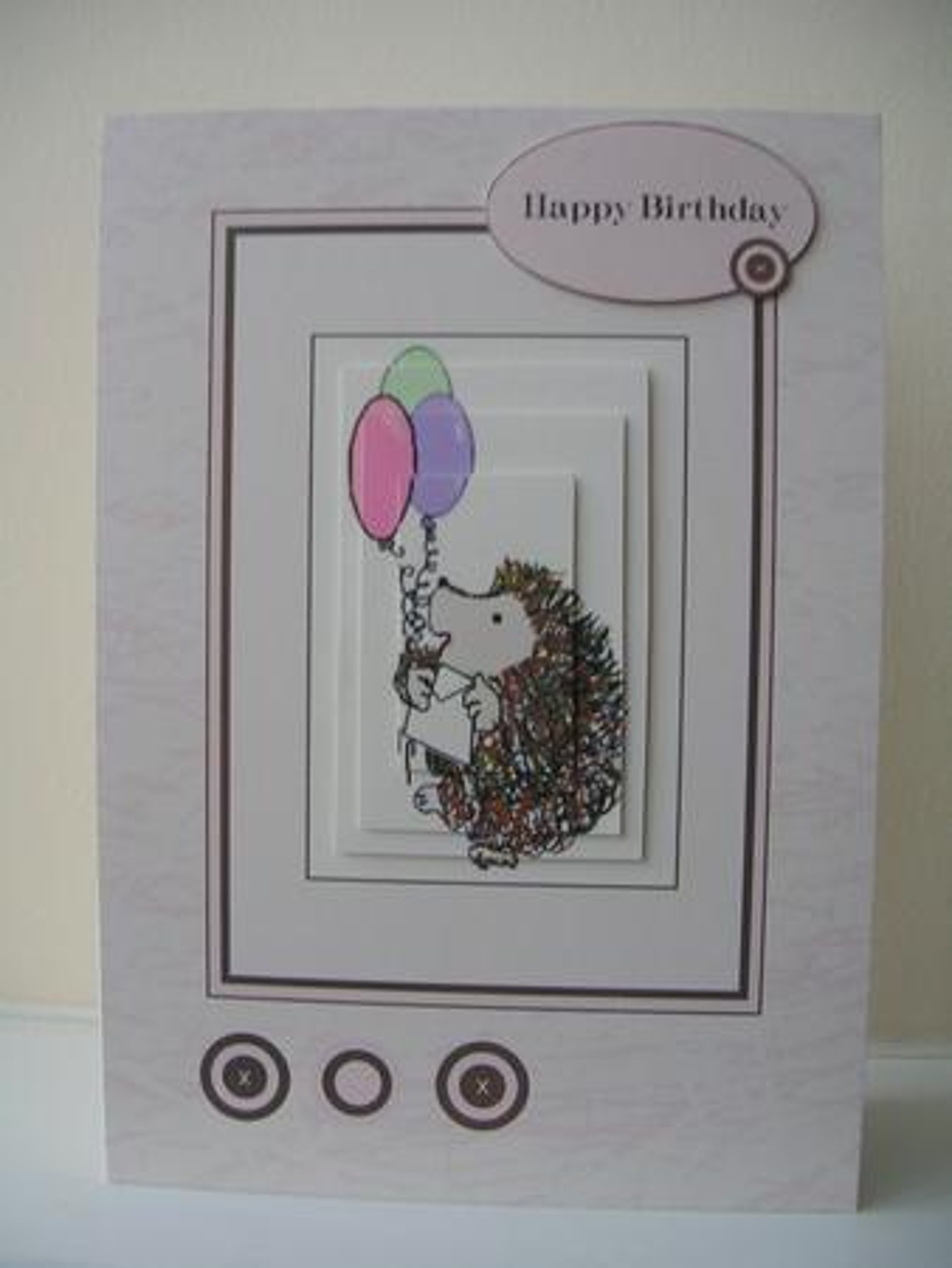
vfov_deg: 49.0
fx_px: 1392
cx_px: 476
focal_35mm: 38
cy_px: 634
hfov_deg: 37.8
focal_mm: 5.8
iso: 63
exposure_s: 1/6.6
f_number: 2.8
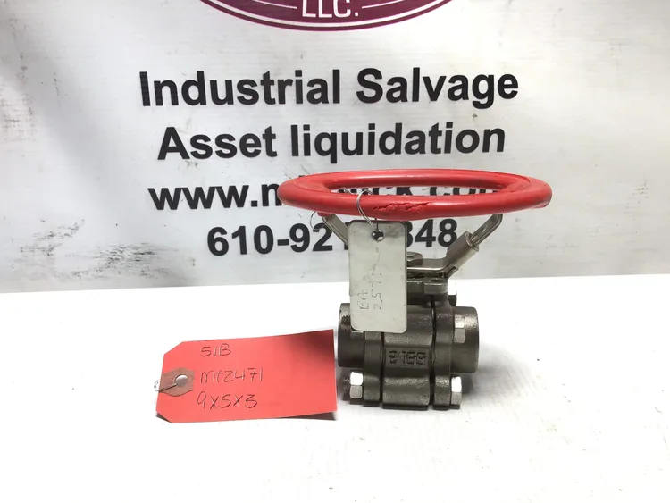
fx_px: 600
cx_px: 335
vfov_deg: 45.5
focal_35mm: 31
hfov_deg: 58.3
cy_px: 252
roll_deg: +0.0
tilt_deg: -17.5
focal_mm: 3.3
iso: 40
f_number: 2.4
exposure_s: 1/120
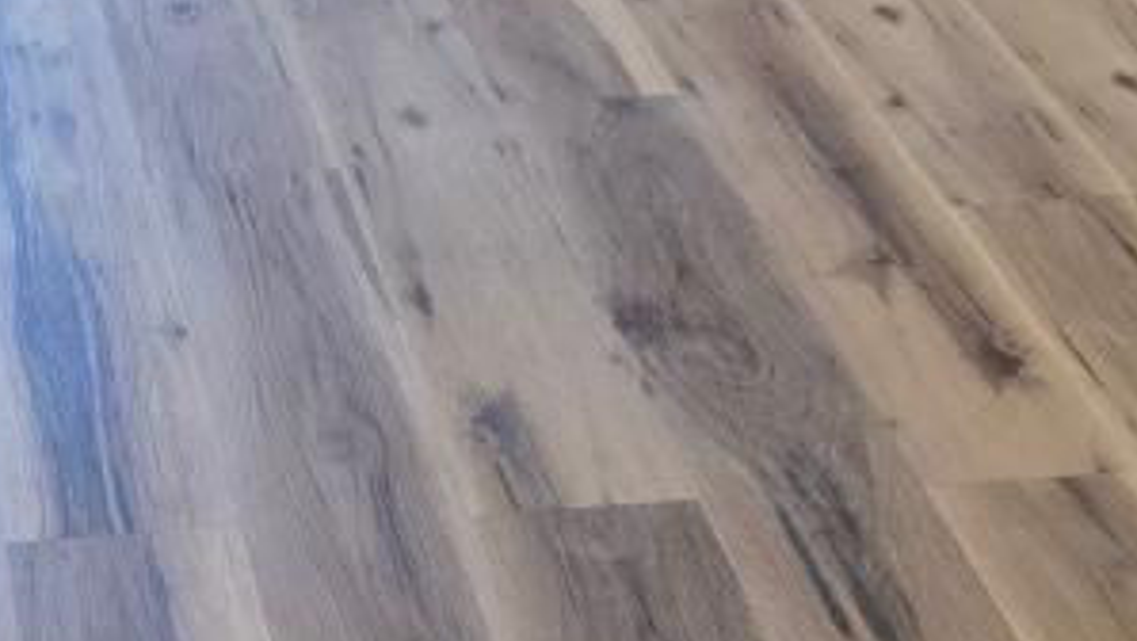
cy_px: -1135
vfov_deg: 8.4
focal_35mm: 126
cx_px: 309
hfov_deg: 16.9
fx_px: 3801
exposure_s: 1/180
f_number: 1.7
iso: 125
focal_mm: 6.3
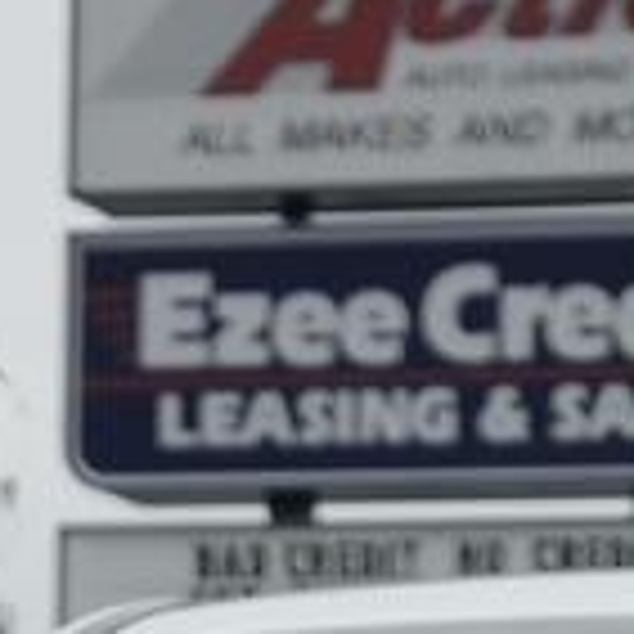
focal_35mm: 286
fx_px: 5926
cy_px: 1623
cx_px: 836
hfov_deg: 6.1
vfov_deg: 5.8
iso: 1000
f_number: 4
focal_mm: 37
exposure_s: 1/8000
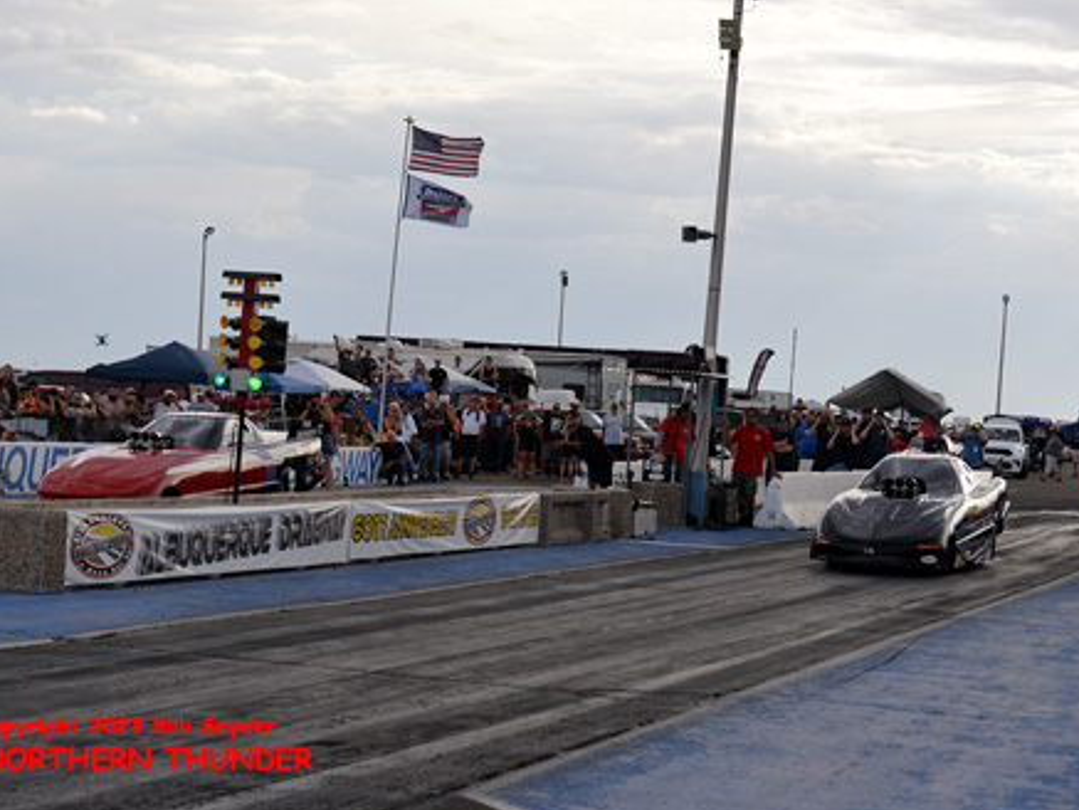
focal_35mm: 77
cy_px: 410
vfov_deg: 19.1
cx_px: 494
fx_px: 2401
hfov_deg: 25.3
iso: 400
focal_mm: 70
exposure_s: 1/1600
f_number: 5.6
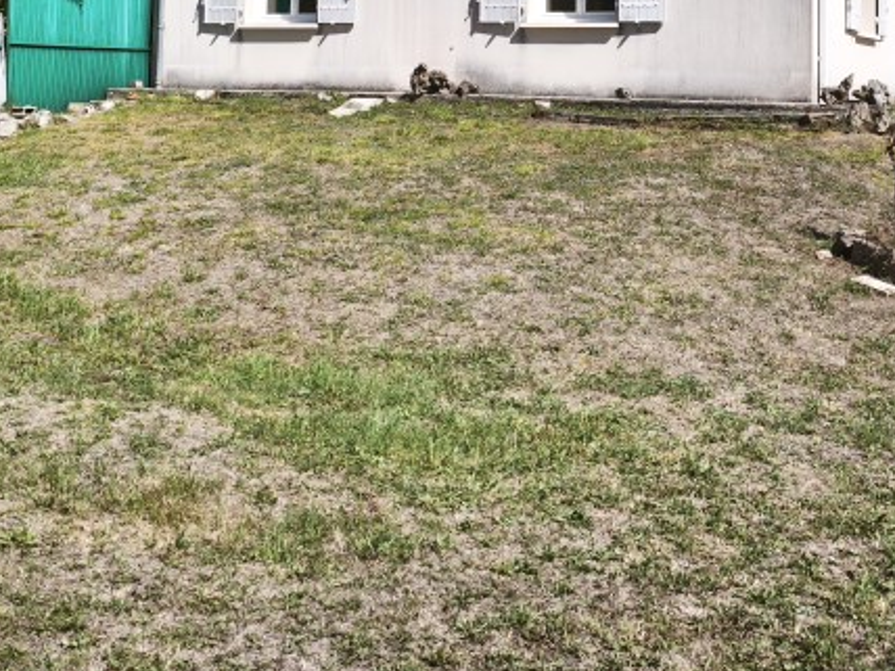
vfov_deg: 25.3
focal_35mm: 55
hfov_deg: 34.9
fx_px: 1422
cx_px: 445
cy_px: -2
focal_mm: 6.45
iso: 50
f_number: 1.62
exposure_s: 1/809
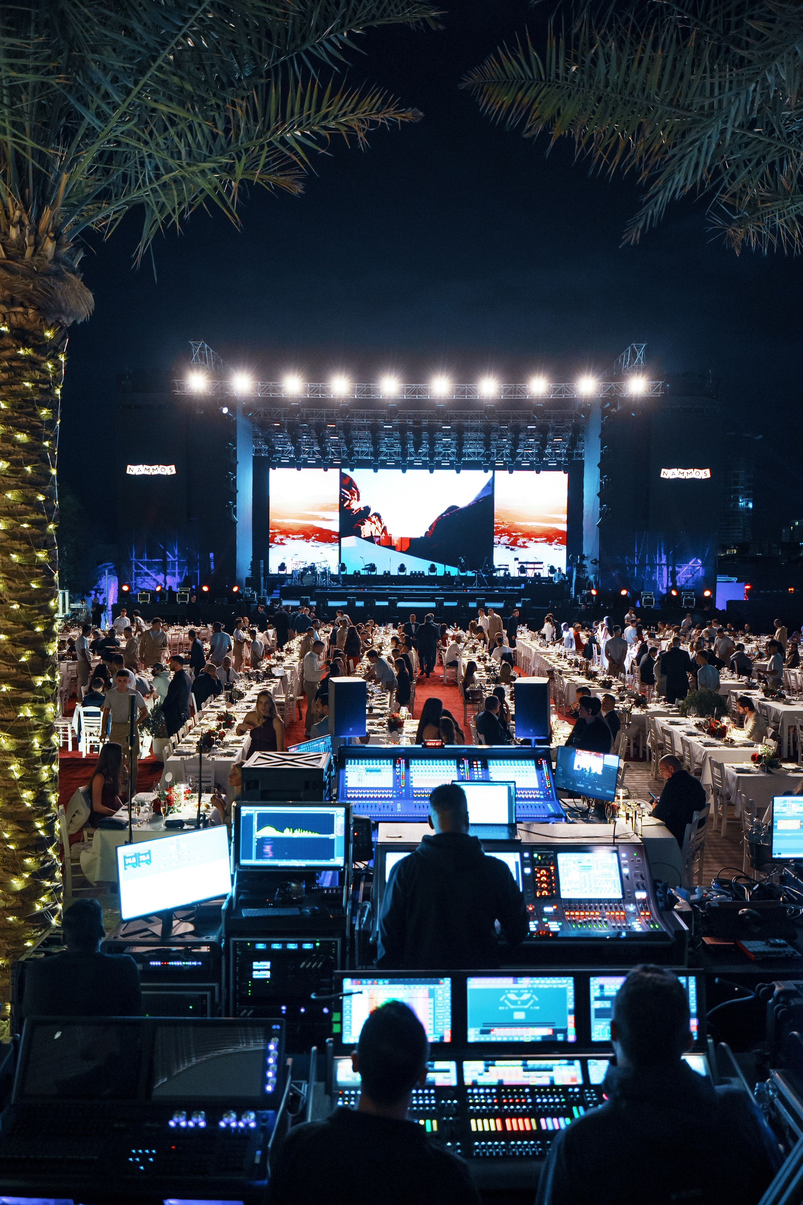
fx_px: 967
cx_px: 402
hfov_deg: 45.1
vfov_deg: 63.8
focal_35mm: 29
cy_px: 602
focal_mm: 28.9
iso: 2000
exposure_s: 1/80
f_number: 2.8
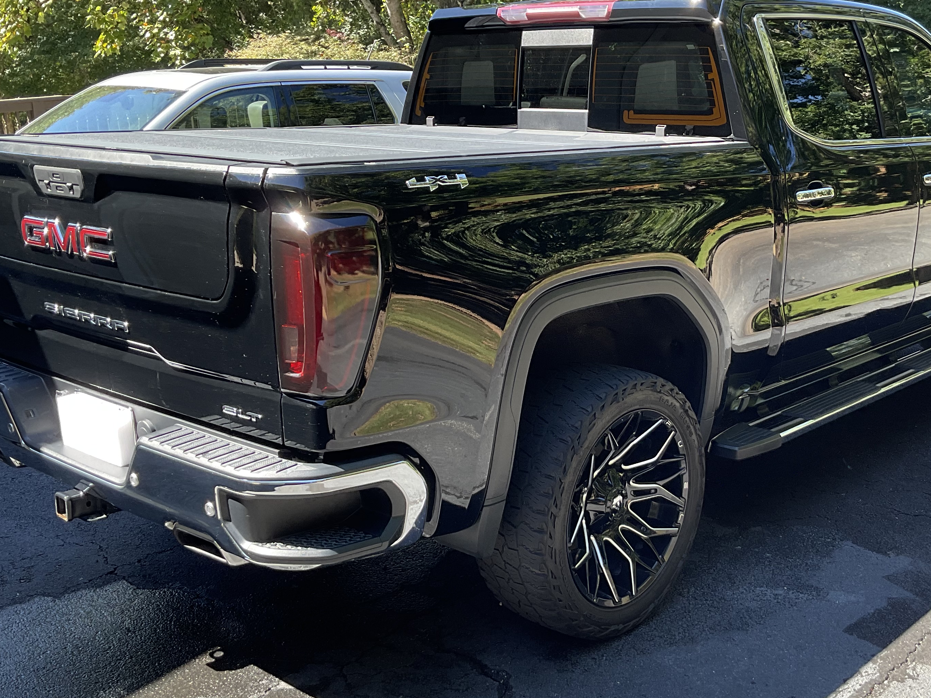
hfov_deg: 43.6
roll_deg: +0.9
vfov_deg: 33.6
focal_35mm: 43
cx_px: 568
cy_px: 337
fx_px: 1156
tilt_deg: -14.1
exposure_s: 1/138
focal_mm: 3
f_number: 1.8
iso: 16
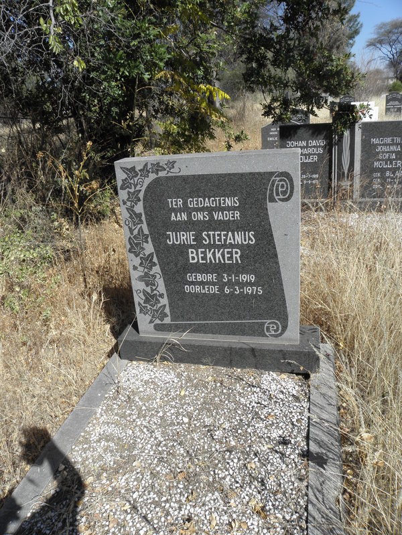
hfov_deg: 53.1
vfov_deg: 67.3
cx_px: 201
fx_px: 403
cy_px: 268
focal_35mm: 26
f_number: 5.6
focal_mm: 4.6
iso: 64
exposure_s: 1/250
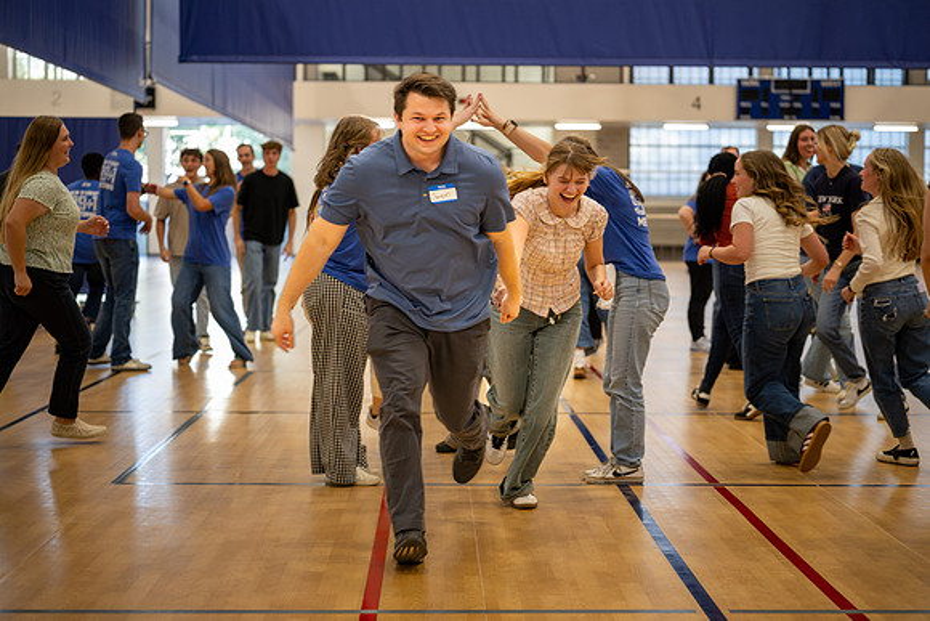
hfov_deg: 28.2
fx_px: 1852
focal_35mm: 72
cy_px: 310
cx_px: 467
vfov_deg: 19.0
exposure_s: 1/320
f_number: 2.8
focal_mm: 70
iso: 2000
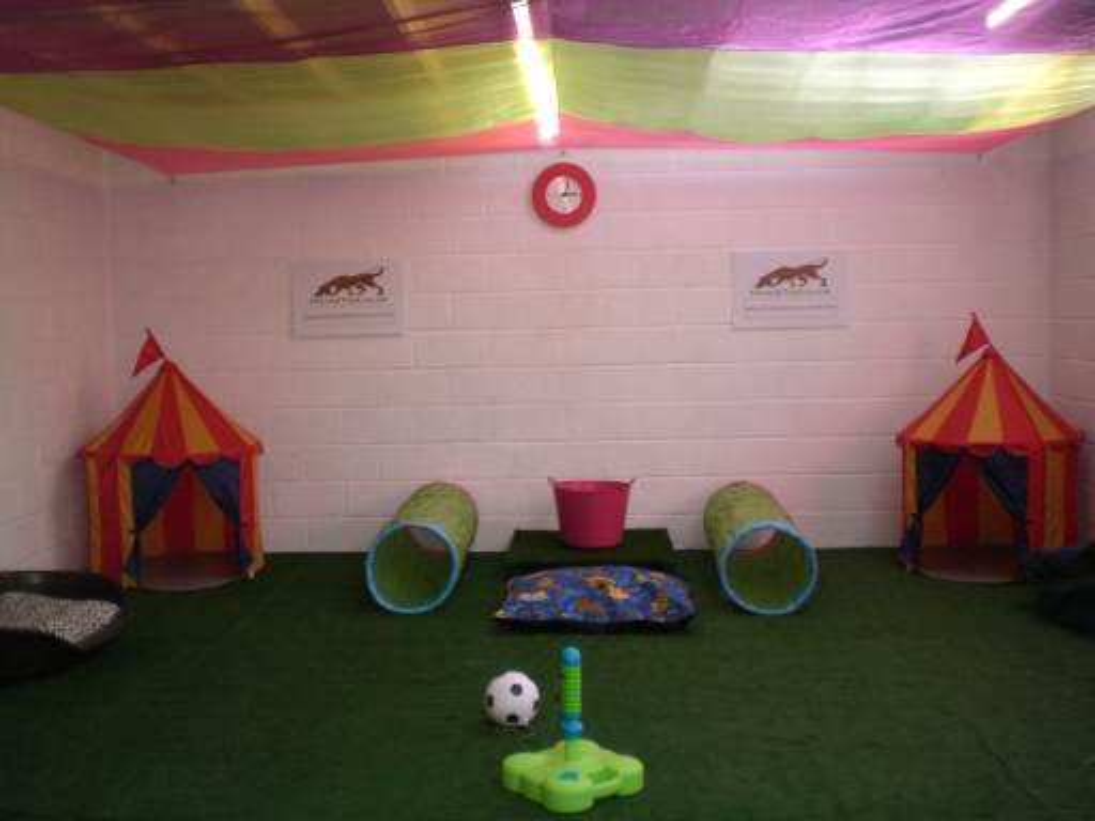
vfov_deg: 37.7
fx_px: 1202
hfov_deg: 49.0
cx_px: 548
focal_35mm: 38
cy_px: 410
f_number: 3.1
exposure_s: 1/100
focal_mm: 6.3
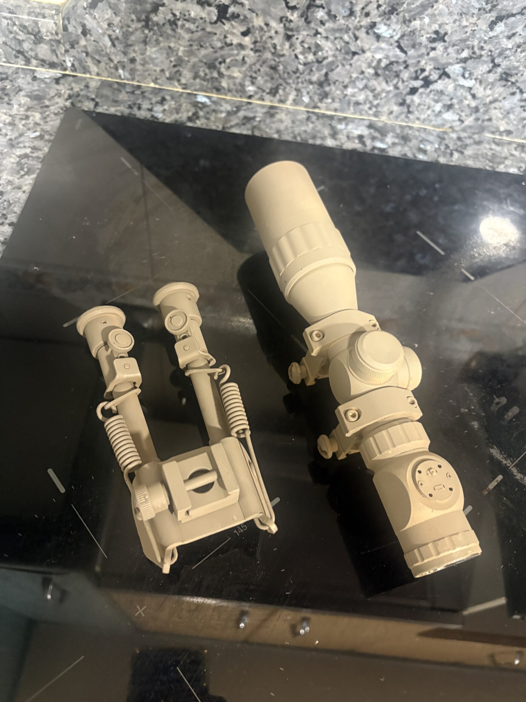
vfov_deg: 67.3
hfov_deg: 53.1
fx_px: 527
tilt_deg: -58.8
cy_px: 351
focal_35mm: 26
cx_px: 263
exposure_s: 1/25
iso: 500
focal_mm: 5.96
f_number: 1.6
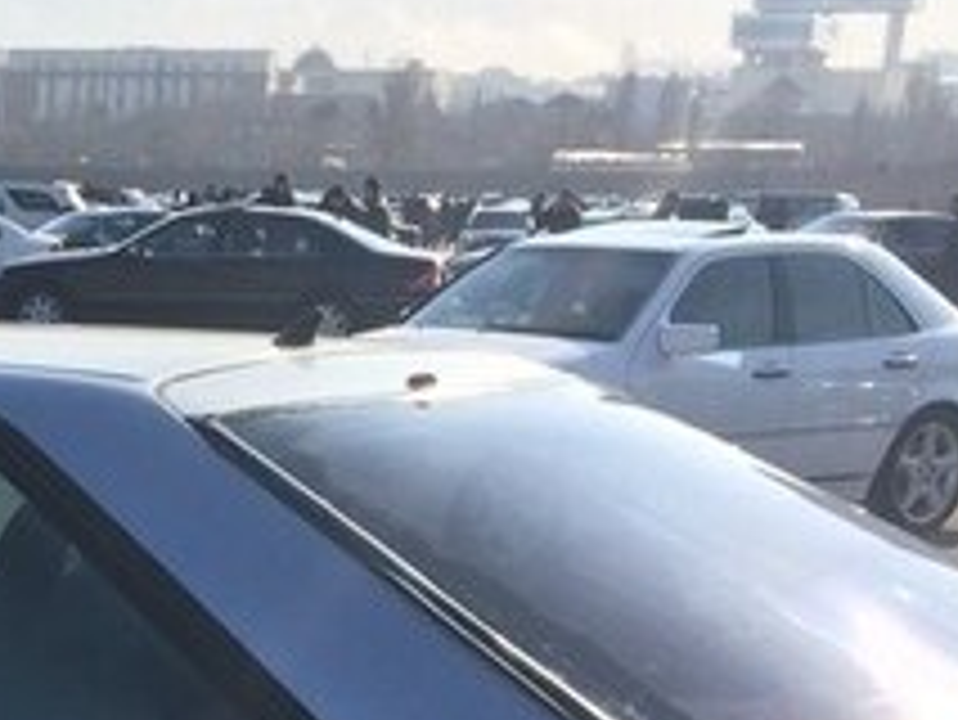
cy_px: 970
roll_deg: -1.0
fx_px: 2492
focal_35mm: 90
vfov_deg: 15.5
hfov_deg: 20.7
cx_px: -90
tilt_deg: -17.5
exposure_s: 1/2415
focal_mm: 4.15
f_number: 2.2
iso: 32
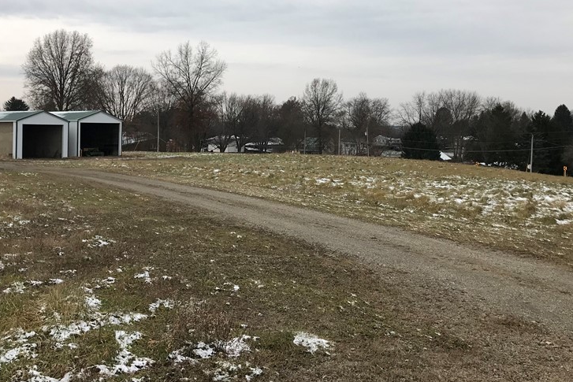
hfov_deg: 47.4
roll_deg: +0.2
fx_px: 653
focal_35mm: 41
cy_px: 100
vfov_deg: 32.1
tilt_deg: +3.7
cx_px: 272
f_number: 1.8
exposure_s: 1/1597
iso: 20
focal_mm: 3.99
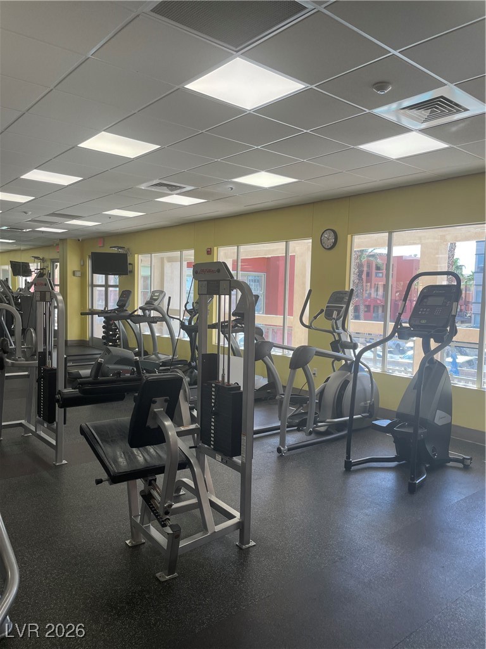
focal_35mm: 26
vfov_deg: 67.3
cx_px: 243
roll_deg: -2.4
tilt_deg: -5.1
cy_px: 324
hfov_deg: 53.1
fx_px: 487
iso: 32
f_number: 1.6
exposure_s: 1/281
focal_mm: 4.2
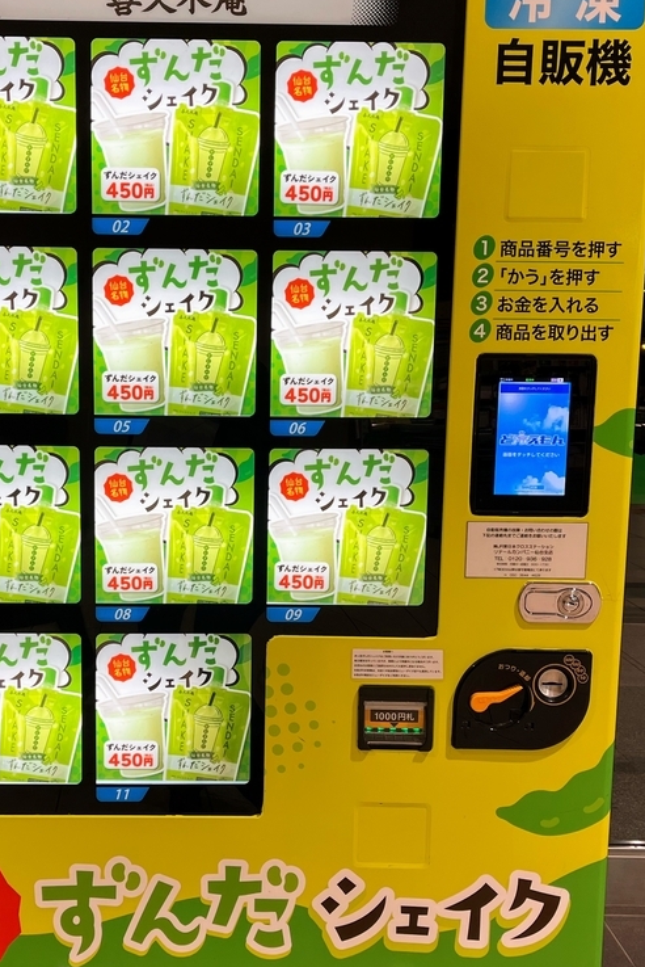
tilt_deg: -8.4
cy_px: 534
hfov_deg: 30.3
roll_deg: +0.1
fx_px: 1181
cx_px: 223
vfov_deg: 44.4
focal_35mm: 44
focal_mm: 5.1
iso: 32
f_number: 1.6
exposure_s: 1/124
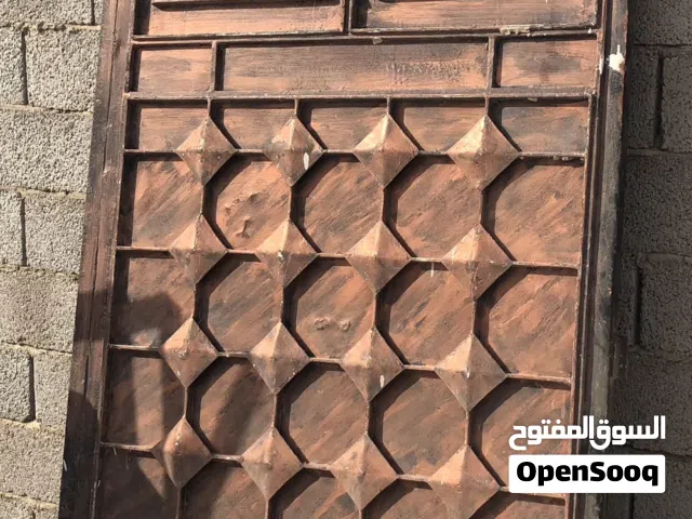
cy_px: 260
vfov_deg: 49.7
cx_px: 346
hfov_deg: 63.4
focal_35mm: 28
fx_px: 560
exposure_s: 1/2183
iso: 20
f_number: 1.8
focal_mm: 4
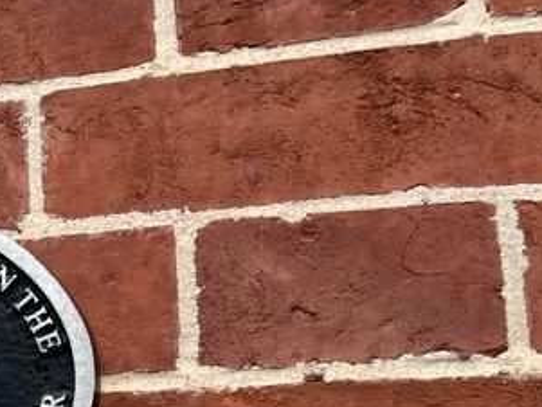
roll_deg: +1.2
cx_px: -97
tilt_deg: +16.7
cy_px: 378
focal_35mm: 69
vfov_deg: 20.8
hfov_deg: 25.5
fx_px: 1081
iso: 50
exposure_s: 1/122
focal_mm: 5.1
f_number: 1.6
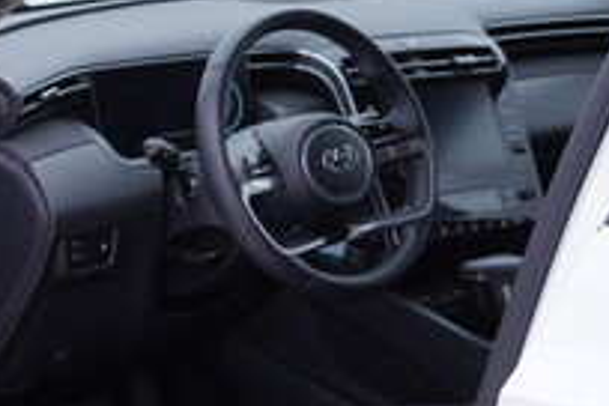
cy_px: 291
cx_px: -158
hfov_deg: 19.6
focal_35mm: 97
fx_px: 1641
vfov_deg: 14.1
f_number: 3.2
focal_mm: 24
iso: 125
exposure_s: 1/50
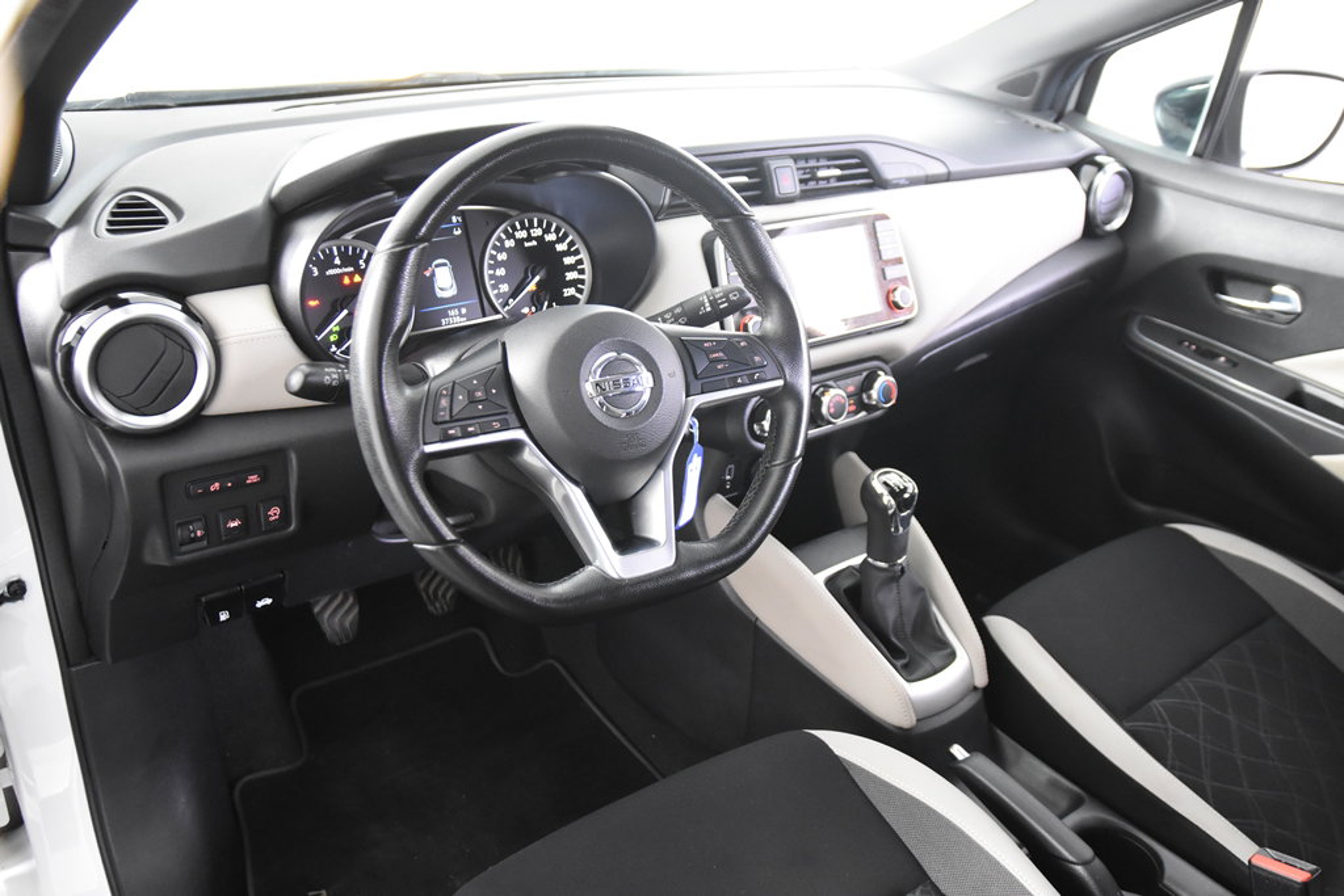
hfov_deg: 61.9
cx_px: 672
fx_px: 1120
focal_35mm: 30
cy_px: 448
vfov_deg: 43.6
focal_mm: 20
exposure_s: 1/30
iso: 3600
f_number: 2.8
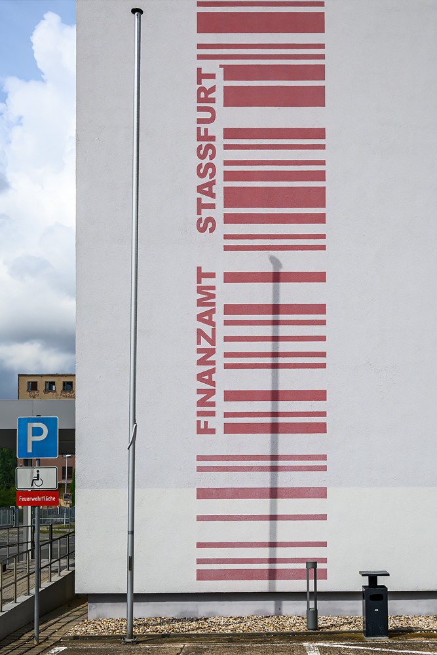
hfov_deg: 28.5
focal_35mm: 47
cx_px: 218
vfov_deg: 41.7
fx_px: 860
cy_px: 328
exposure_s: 1/1500
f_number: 8
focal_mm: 31.5
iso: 200
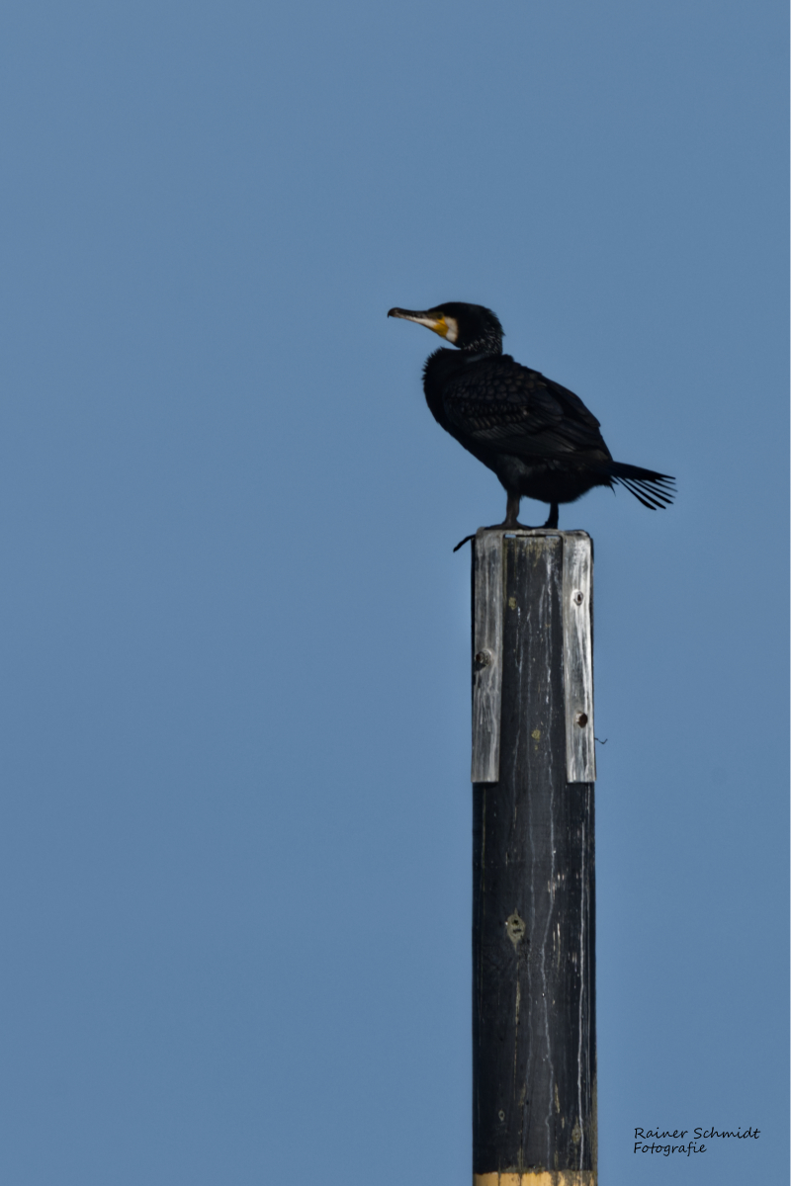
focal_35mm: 600
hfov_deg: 2.3
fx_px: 19773
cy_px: 593
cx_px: 396
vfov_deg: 3.4
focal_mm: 600
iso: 100
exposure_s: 1/400
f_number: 10
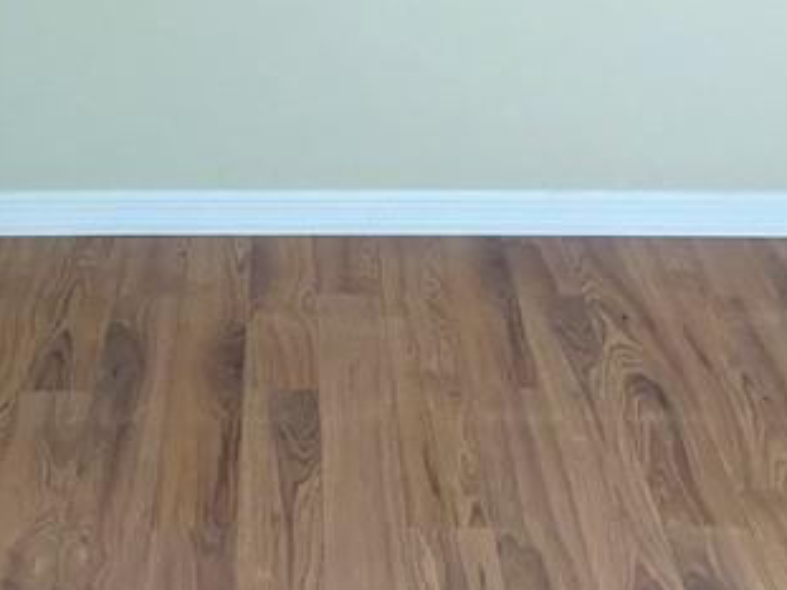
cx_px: 359
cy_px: 35
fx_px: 2023
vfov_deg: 16.3
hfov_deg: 22.0
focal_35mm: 89
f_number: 1.73
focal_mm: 4.38
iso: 783
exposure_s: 1/40
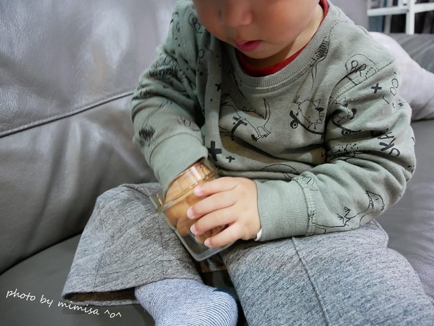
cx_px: 217
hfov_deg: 71.6
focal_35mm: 24
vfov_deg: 56.9
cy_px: 163
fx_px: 301
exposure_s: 1/15
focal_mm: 12
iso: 3200
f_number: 3.5
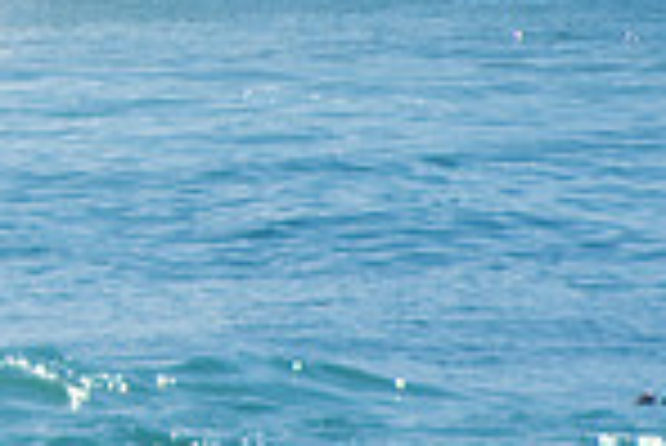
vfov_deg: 0.6
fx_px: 43517
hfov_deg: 0.9
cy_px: -228
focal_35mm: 2350
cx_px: -428
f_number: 5.6
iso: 180
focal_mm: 400
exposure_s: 1/1250
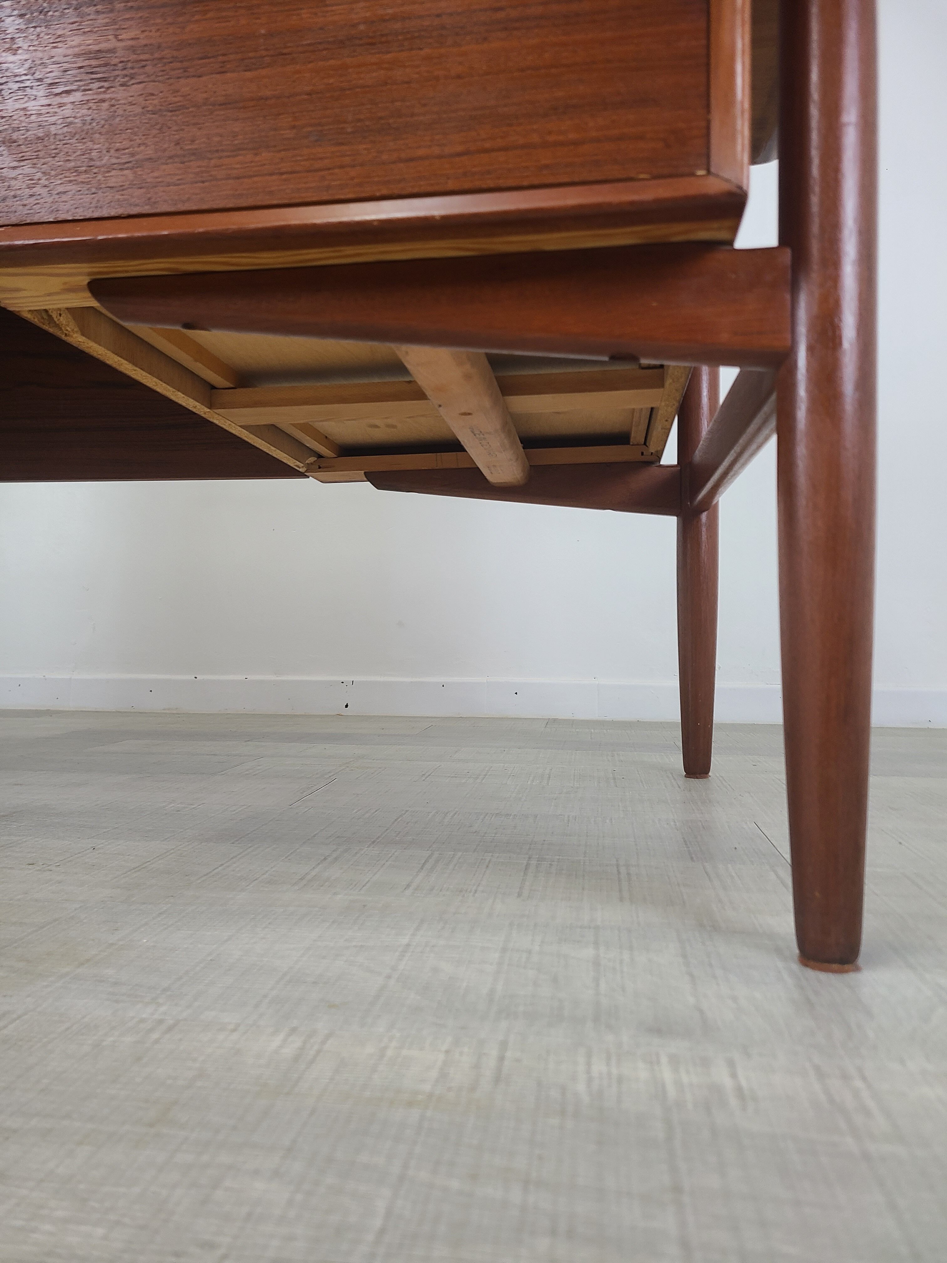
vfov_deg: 67.3
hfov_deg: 53.1
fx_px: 948
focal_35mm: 26
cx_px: 474
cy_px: 632
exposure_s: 1/50
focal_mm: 5.4
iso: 64
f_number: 1.8
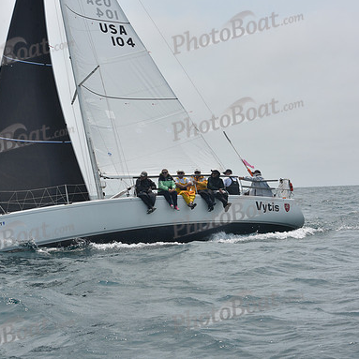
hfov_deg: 19.2
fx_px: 1056
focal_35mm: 90
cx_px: 124
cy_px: 179
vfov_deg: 19.3
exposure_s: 1/800
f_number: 11
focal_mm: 70
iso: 250
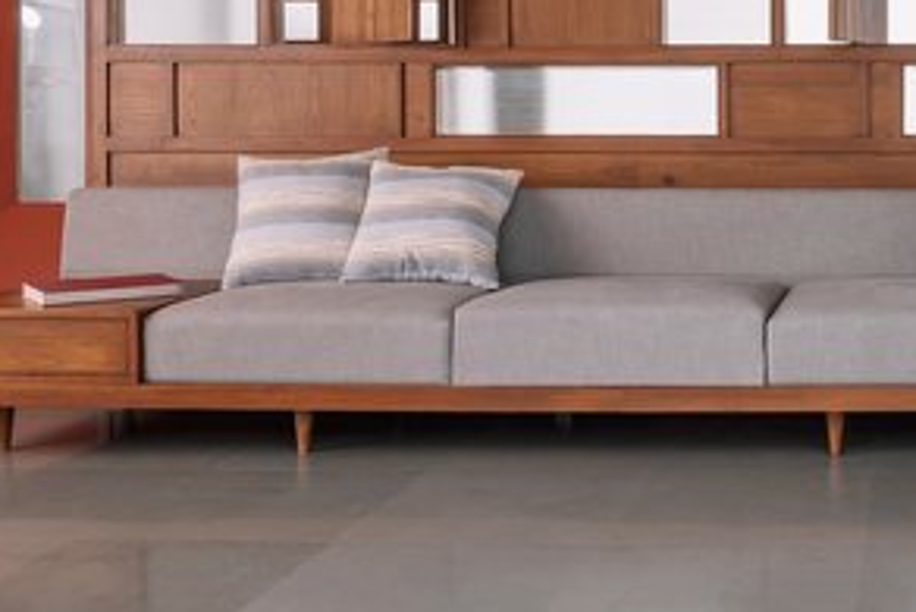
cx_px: 1001
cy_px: -30
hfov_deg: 33.4
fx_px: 1324
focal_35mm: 52
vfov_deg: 24.6
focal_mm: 19
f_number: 8
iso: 64
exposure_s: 1/30
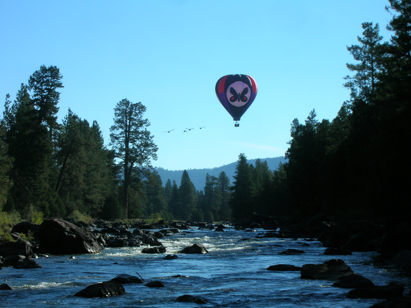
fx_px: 1211
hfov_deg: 19.3
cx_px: 206
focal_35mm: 102
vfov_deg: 14.5
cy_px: 154
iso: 50
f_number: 8.2
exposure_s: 1/160
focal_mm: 17.1
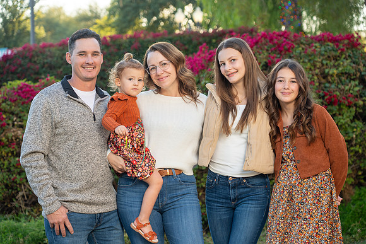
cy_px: 122
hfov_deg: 26.0
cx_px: 183
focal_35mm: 78
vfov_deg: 17.5
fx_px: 793
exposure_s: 1/200
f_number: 4
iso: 160
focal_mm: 78
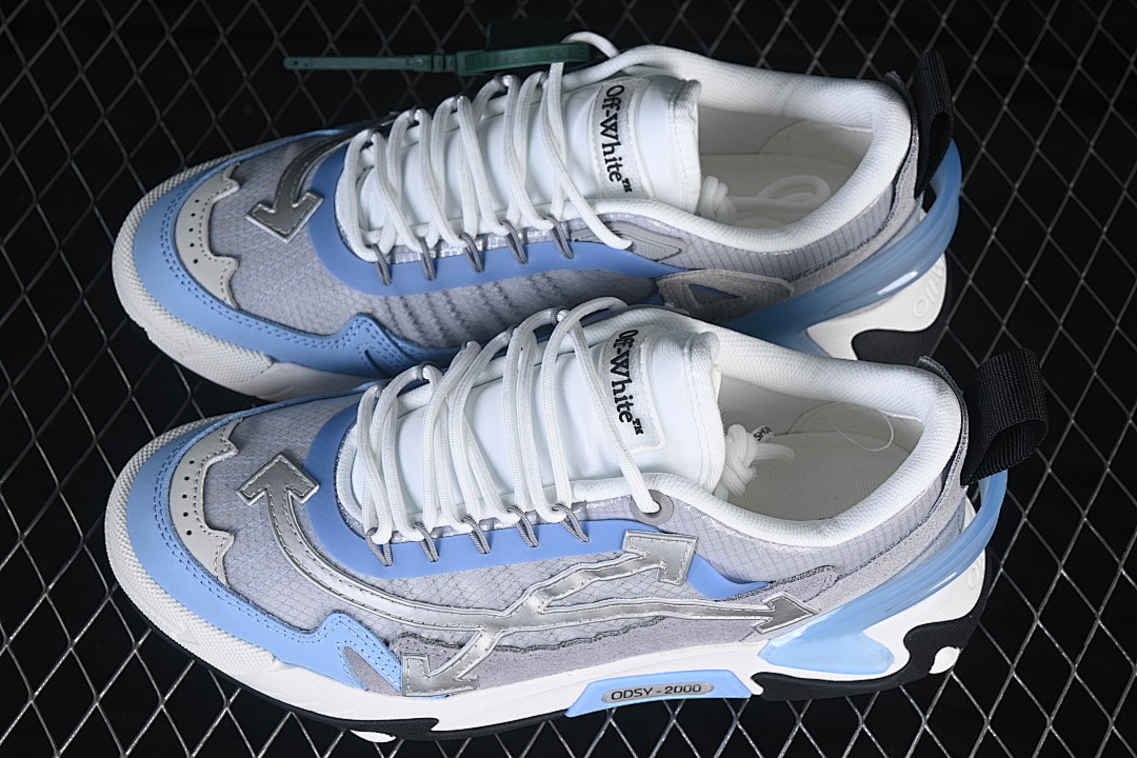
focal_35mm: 75
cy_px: 379
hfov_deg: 27.0
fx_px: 2369
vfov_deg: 18.2
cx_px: 568
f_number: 7.1
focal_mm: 50
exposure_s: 1/80
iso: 160
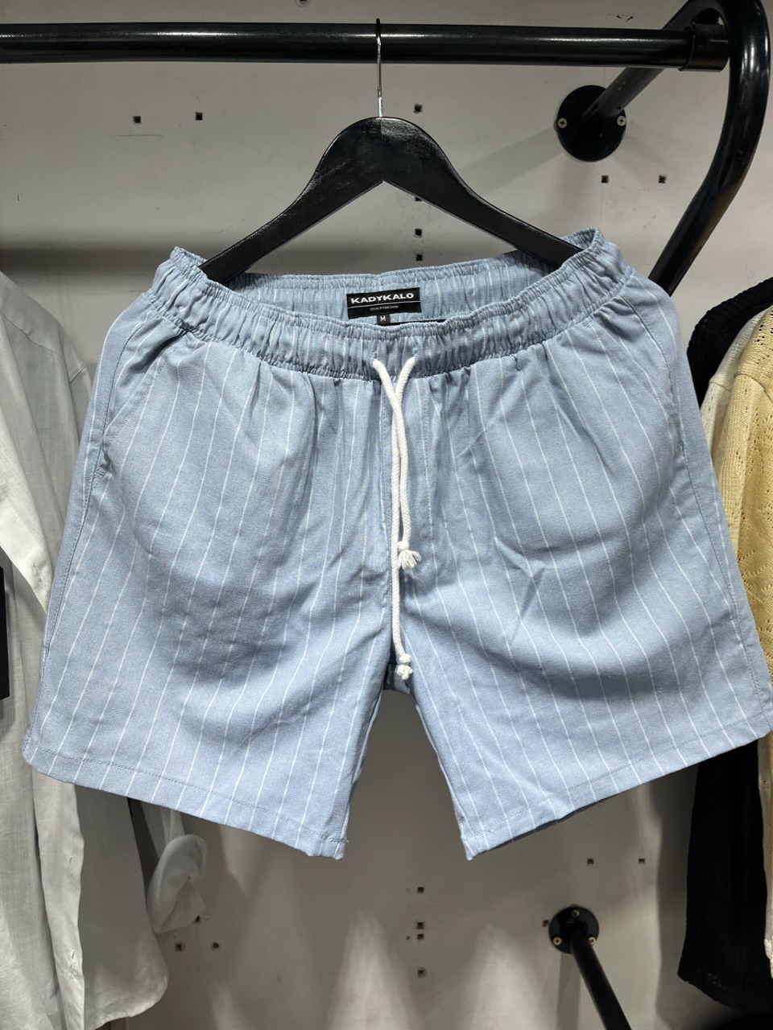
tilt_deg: -8.0
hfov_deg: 53.1
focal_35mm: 26
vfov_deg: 67.3
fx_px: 774
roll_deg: +1.2
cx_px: 386
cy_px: 515
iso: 50
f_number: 1.6
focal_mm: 5.1
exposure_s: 1/433
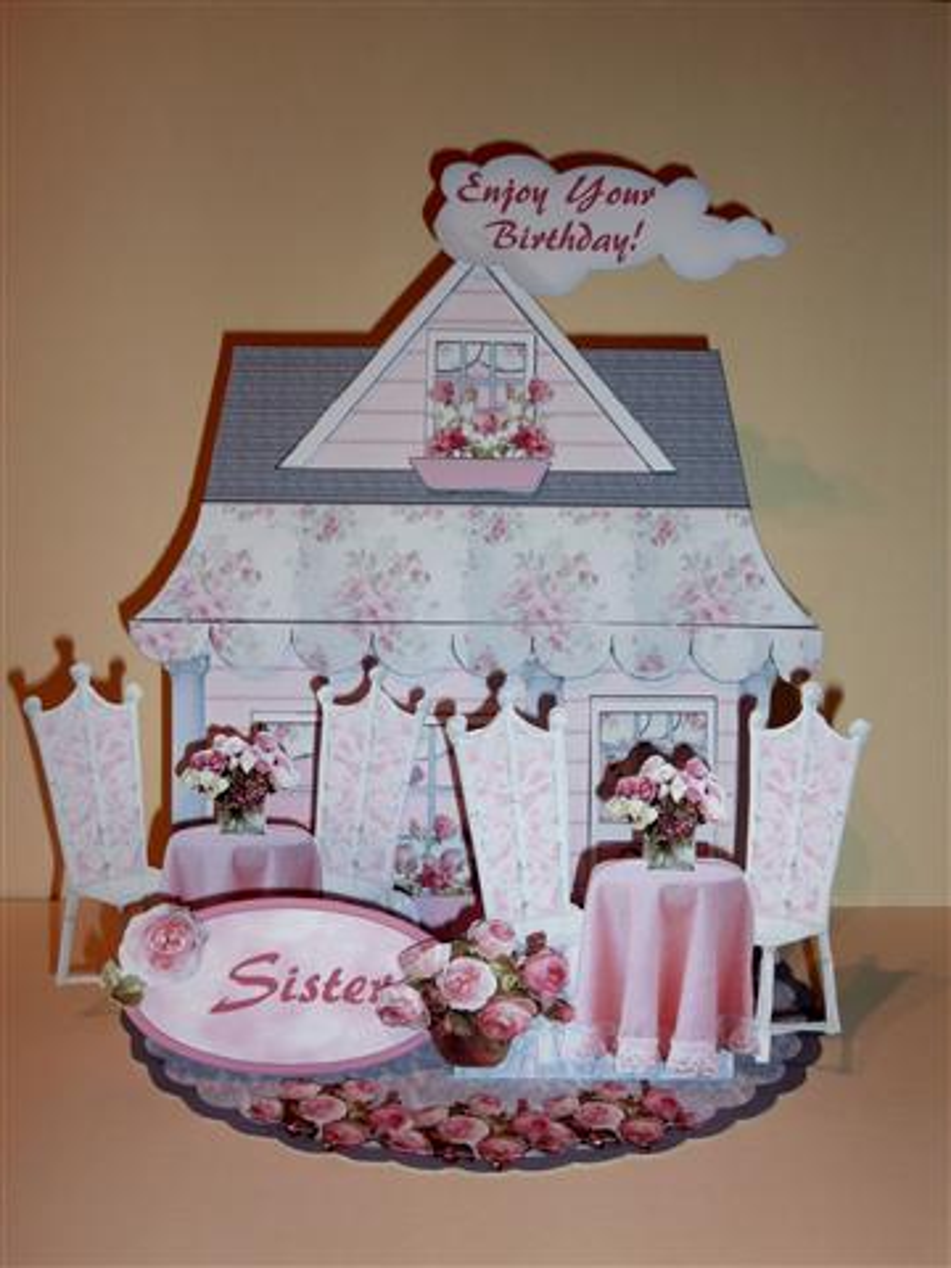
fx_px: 1282
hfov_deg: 40.7
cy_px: 634
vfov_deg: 52.6
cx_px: 476
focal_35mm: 35
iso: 100
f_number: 3.5
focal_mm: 5.7
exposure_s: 1/30
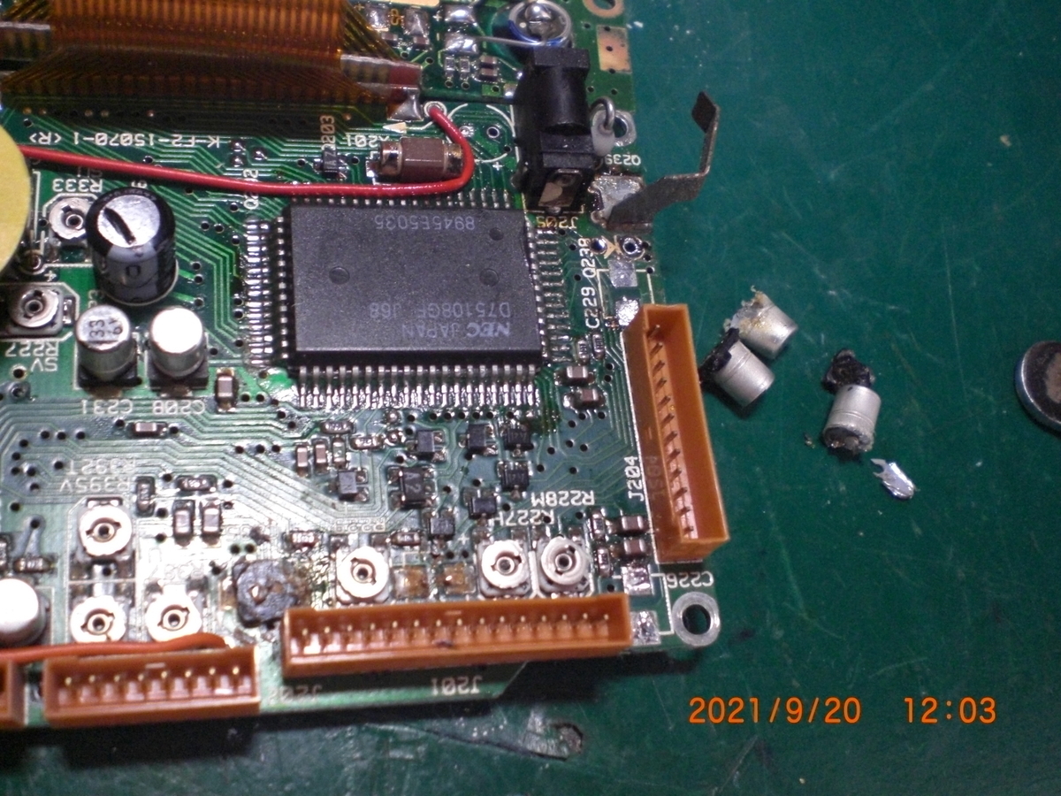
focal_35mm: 38
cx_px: 530
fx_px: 1165
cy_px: 398
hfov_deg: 49.0
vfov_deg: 37.7
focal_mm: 6.3
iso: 400
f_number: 3.1
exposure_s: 1/60
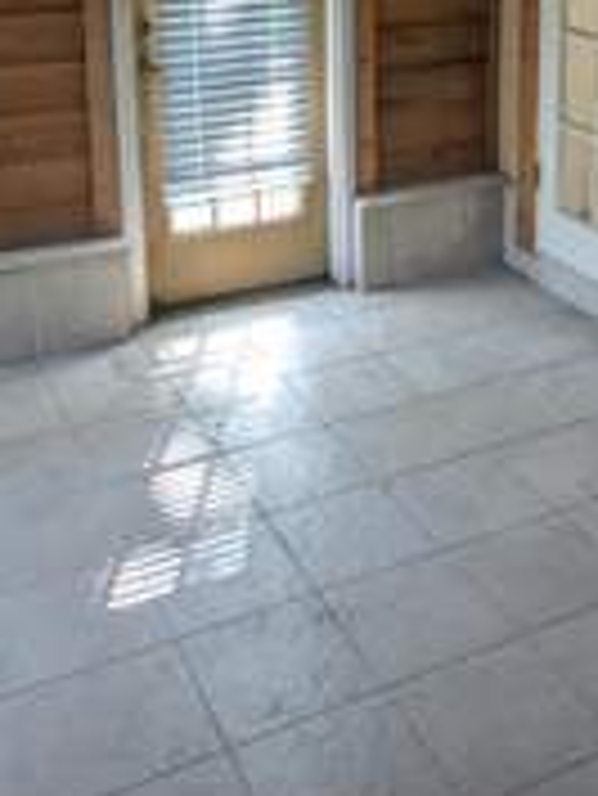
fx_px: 1081
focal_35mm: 47
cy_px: 58
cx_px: 396
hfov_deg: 30.7
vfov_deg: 37.4
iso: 172
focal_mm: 1.95
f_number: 2.2
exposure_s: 1/28.3
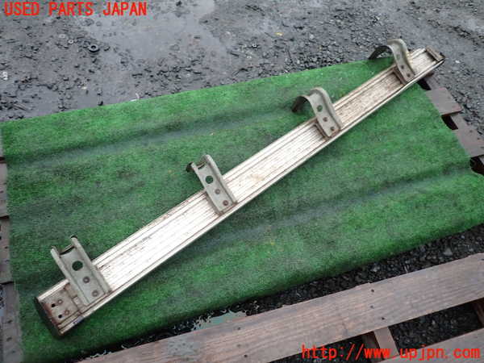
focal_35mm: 25
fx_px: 350
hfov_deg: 69.4
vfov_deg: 54.9
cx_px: 242
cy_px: 182
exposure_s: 1/60
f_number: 2
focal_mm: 4.5
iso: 160
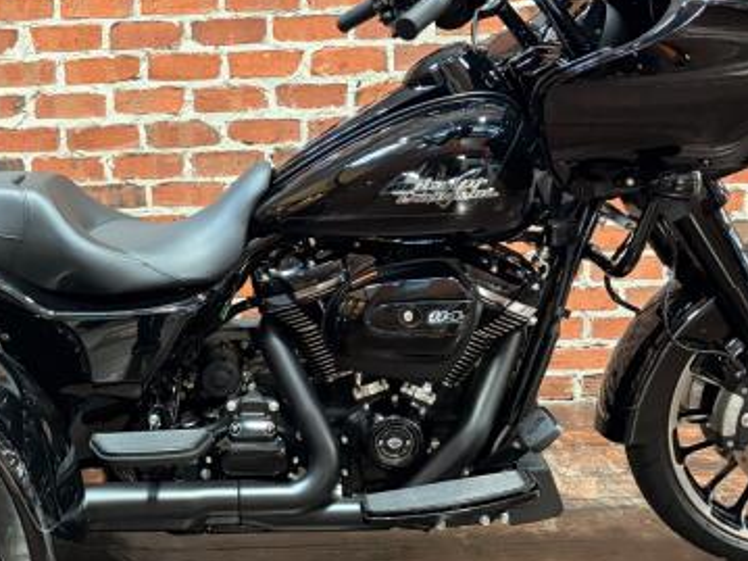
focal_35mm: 58
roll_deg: +0.1
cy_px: 363
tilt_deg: -14.2
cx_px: 240
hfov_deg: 32.9
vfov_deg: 25.1
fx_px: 1253
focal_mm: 5.96
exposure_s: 1/40
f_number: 1.6
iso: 400
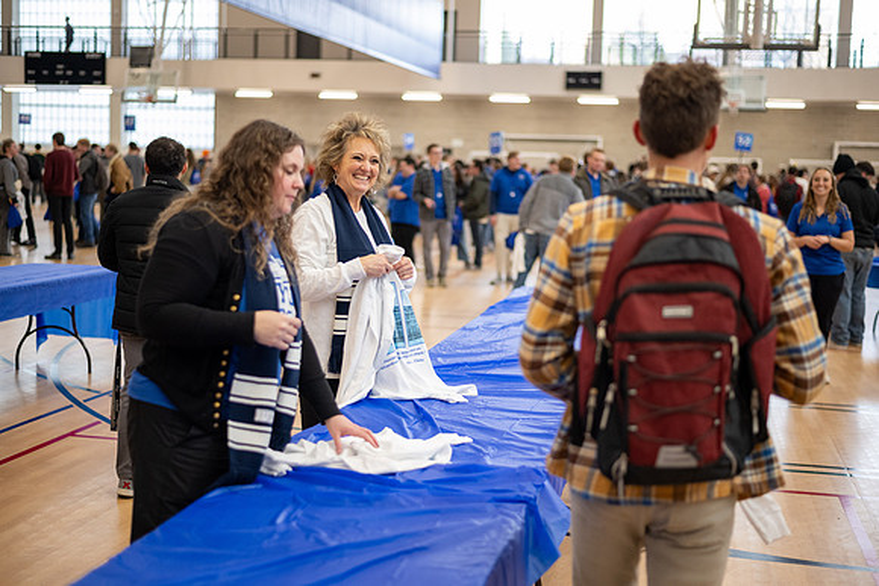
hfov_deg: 39.6
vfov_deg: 27.0
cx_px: 440
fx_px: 1221
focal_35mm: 50
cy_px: 293
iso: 1600
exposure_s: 1/500
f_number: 1.8
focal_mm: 50
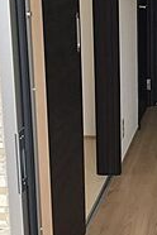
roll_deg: -1.3
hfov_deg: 17.2
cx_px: 196
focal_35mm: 75
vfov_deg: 26.9
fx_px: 491
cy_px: 82
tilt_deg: -12.3
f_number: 1.8
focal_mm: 3.99
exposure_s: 1/100
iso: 40
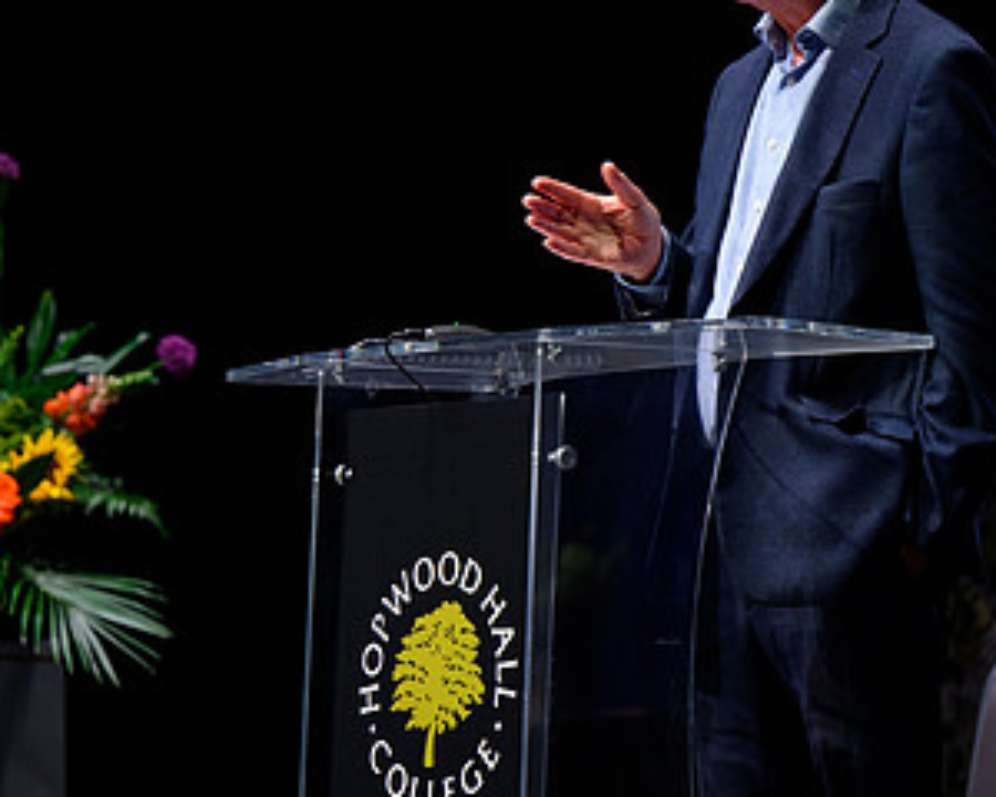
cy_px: 296
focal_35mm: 227
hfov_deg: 8.5
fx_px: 6691
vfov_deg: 6.8
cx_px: 196
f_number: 2.8
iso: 1250
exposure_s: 1/200
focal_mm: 125
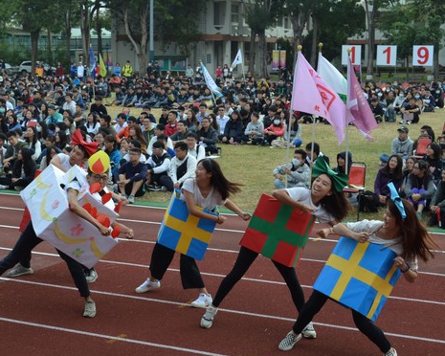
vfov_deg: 22.6
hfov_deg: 28.0
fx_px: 891
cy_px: 186
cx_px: 180
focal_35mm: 68
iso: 200
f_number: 7.1
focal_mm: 35
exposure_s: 1/200
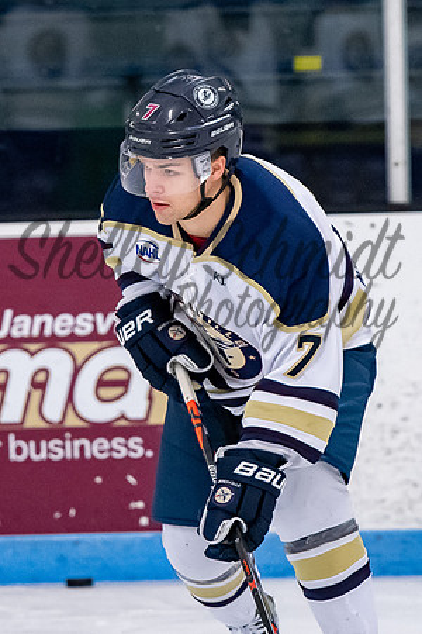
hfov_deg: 2.4
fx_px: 10140
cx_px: 178
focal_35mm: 577
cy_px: 252
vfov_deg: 3.6
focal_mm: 185
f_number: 3.5
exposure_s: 1/800
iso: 2500
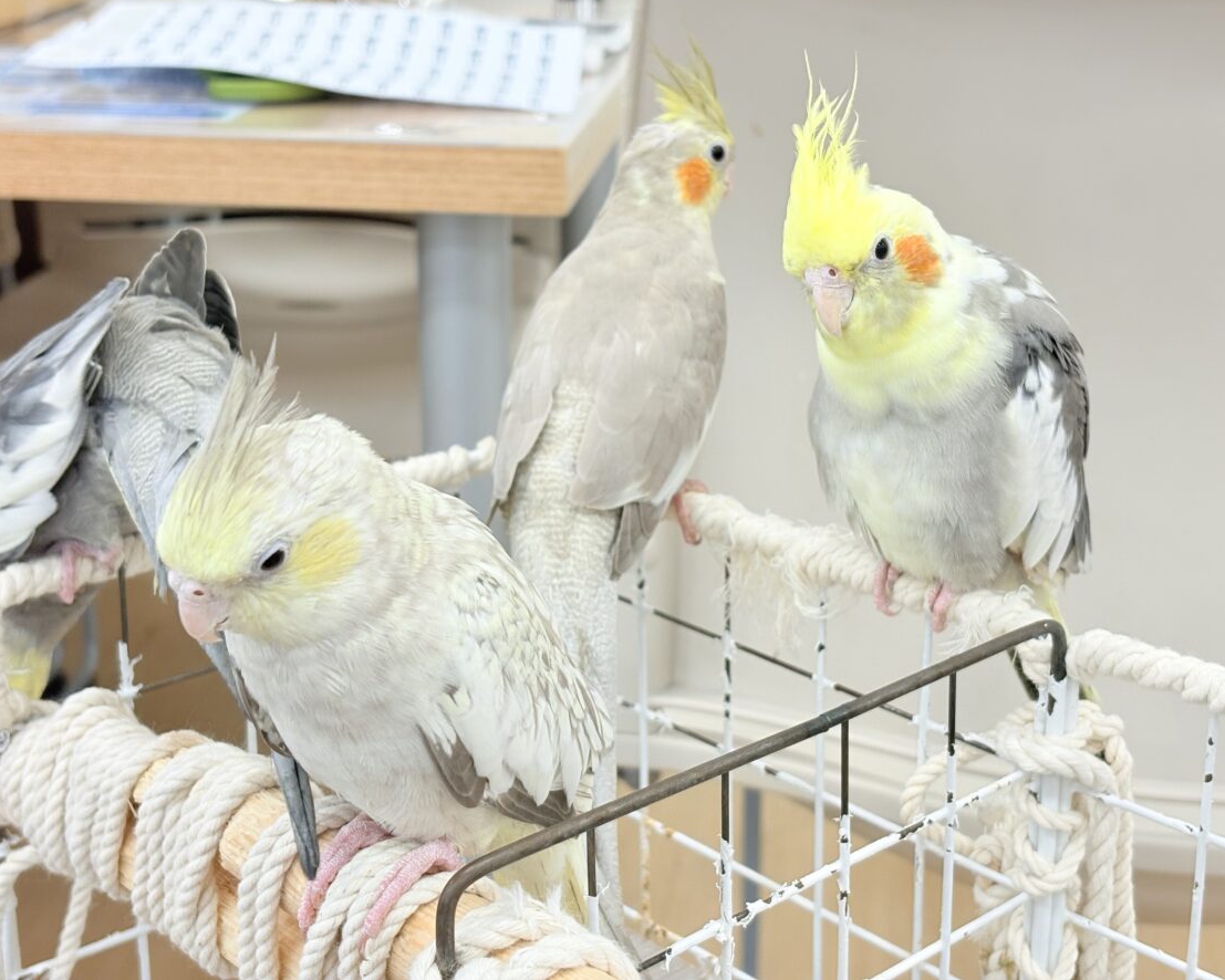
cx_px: 660
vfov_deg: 27.6
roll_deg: -1.0
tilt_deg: -17.7
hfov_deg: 34.1
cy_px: 483
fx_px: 1994
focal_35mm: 55
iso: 40
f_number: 1.6
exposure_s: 1/50
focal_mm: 5.96
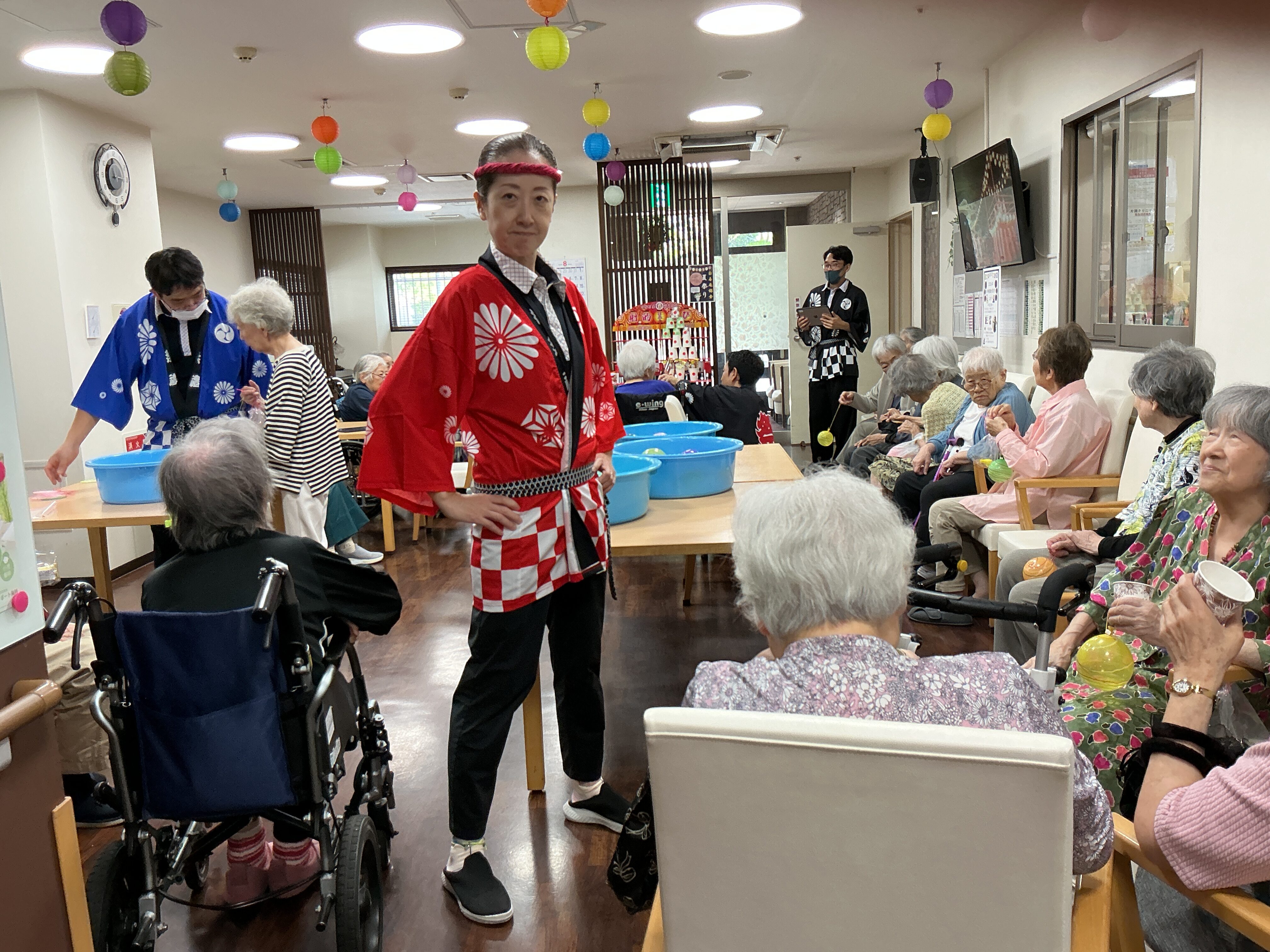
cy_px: 476
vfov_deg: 48.2
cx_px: 635
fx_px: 1064
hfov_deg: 61.7
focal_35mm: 29
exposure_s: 1/60
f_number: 1.8
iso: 64
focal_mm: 3
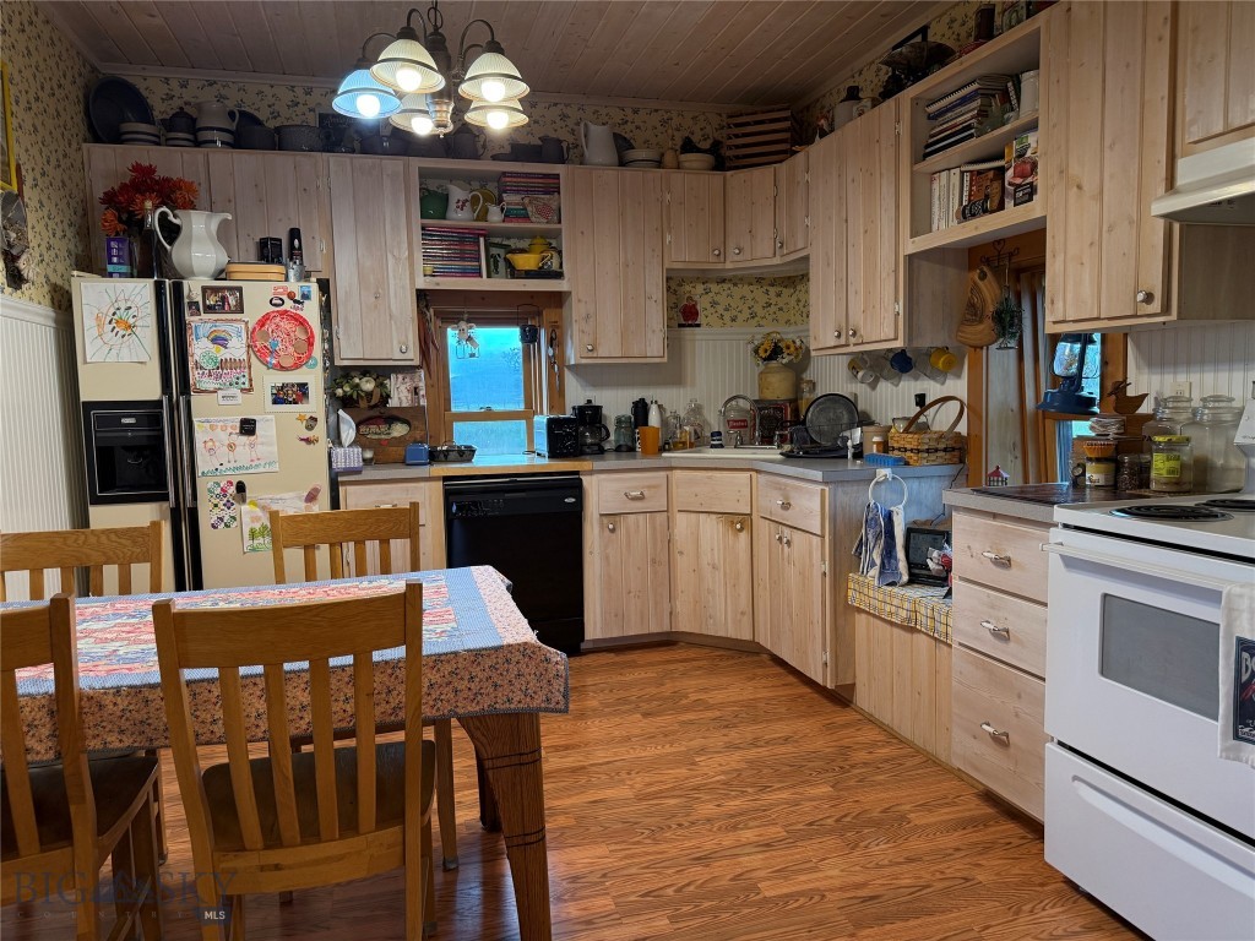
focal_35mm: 24
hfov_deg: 71.6
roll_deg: +1.1
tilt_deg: -4.5
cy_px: 470
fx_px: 870
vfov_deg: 56.8
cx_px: 628
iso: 250
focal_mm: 6.76
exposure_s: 1/120
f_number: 1.78
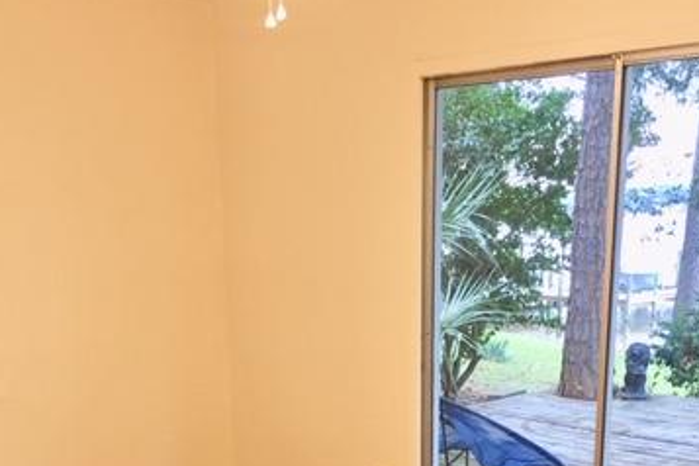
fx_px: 1048
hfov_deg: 36.9
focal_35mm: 54
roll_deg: -0.6
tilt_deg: -13.5
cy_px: 521
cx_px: 364
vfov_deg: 23.4
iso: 50
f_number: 2.2
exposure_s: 1/15
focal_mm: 4.15
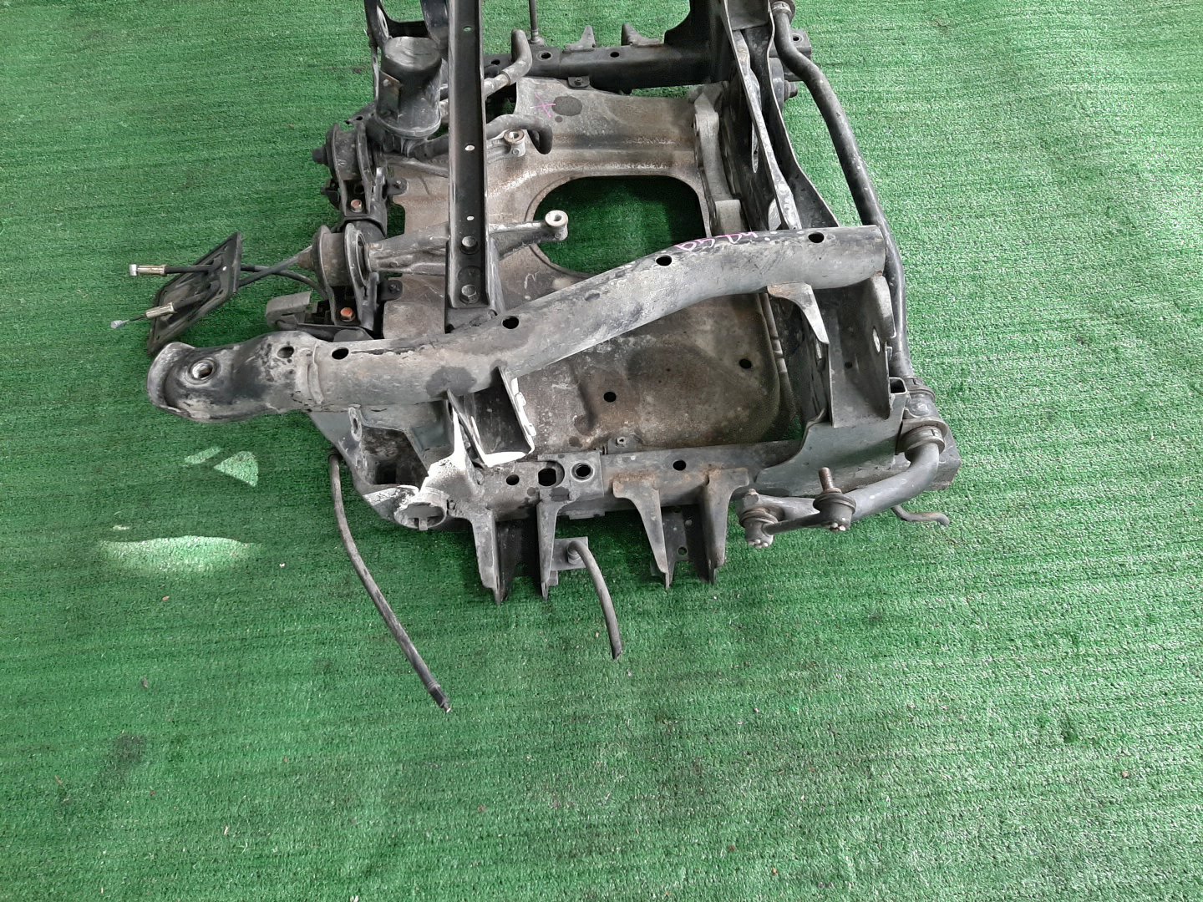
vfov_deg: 53.1
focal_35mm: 26
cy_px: 451
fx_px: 904
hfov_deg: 67.3
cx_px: 602
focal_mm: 3.93
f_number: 1.7
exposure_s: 1/50
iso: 126
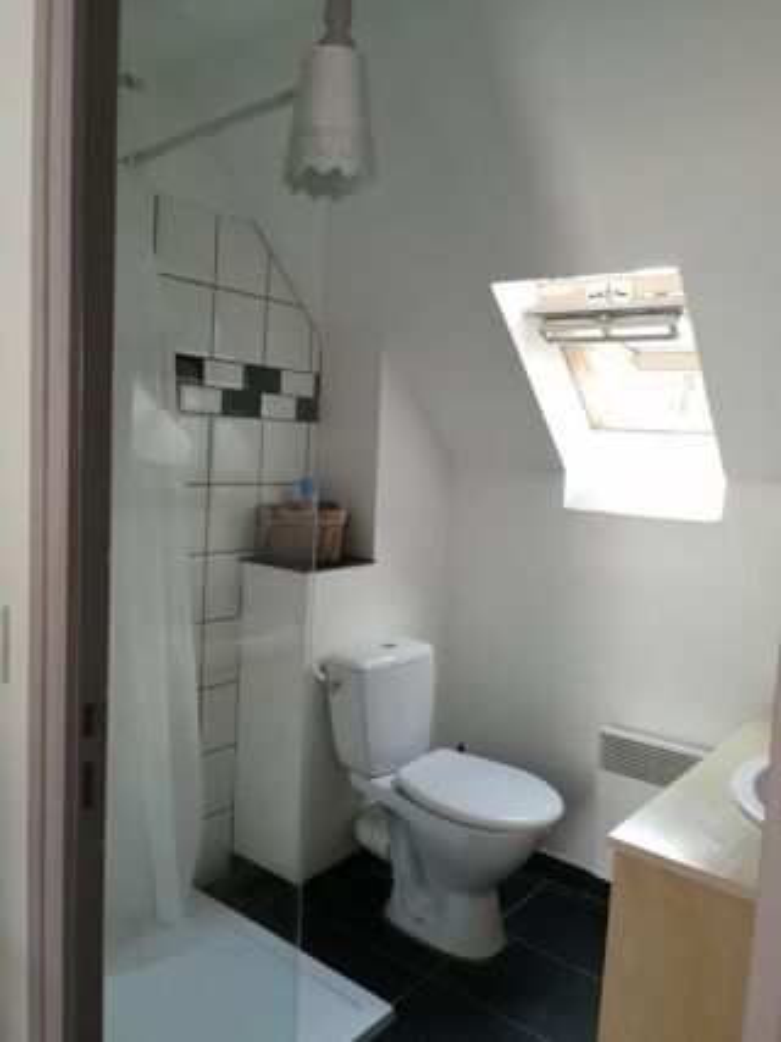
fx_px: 783
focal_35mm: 26
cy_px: 521
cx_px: 390
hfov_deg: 53.0
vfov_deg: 67.3
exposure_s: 1/50
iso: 160
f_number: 1.8
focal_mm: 3.62
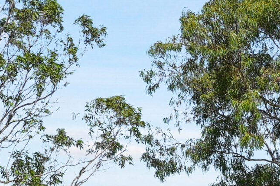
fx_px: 1213
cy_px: 227
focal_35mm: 156
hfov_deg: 12.2
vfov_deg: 8.7
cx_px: 490
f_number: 11
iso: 100
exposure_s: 1/30
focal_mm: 35
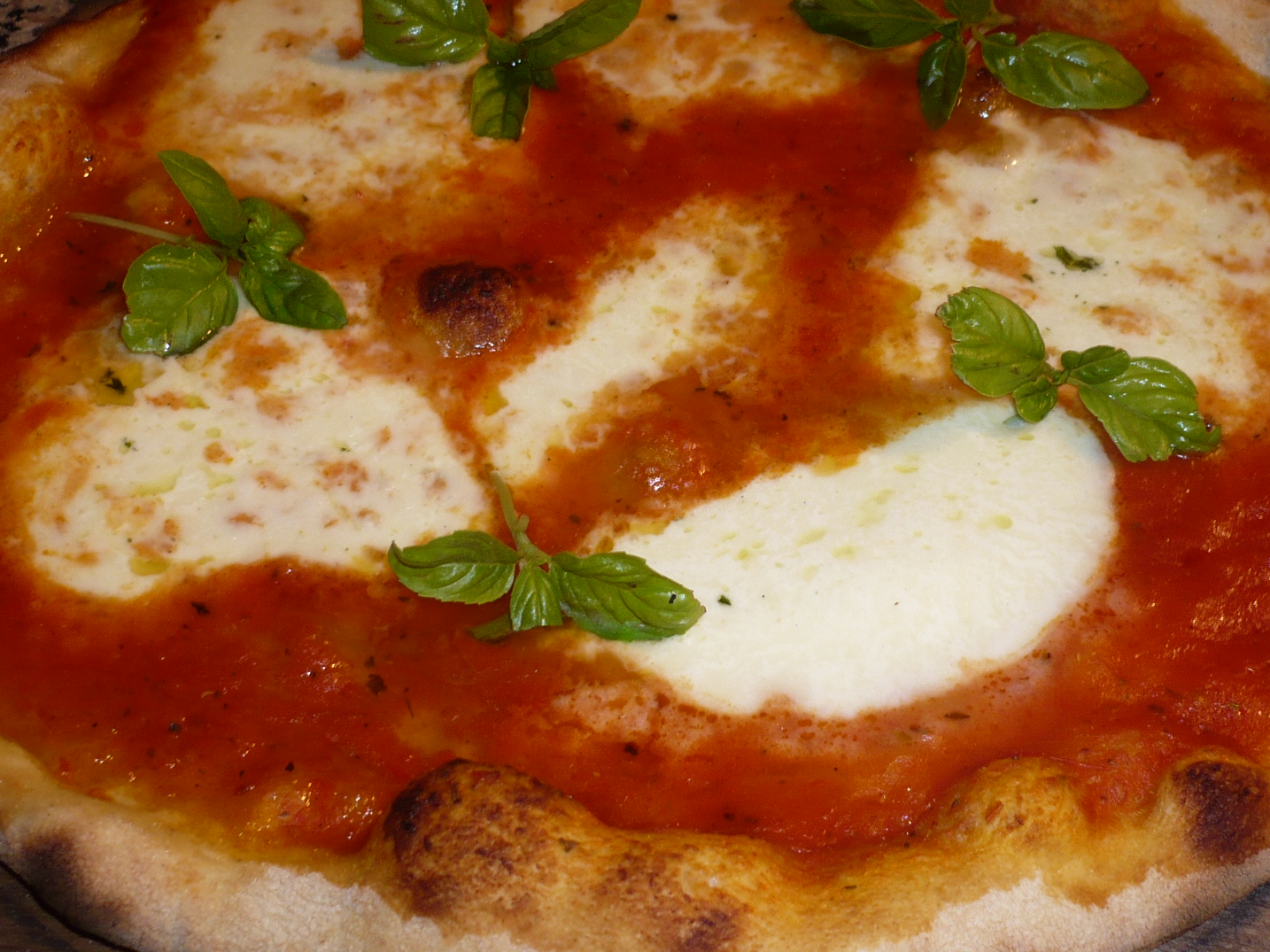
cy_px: 442
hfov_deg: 38.2
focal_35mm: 50
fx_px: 1834
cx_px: 679
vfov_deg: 29.1
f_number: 2.8
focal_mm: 5.8
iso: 100
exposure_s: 1/30
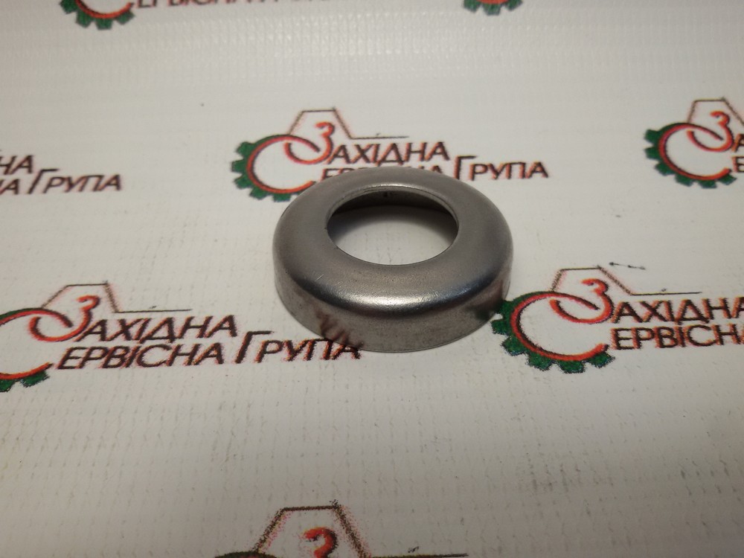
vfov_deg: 45.4
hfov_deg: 58.4
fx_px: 666
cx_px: 372
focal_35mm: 31
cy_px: 279
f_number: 2.4
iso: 50
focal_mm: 2.93
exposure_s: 1/100
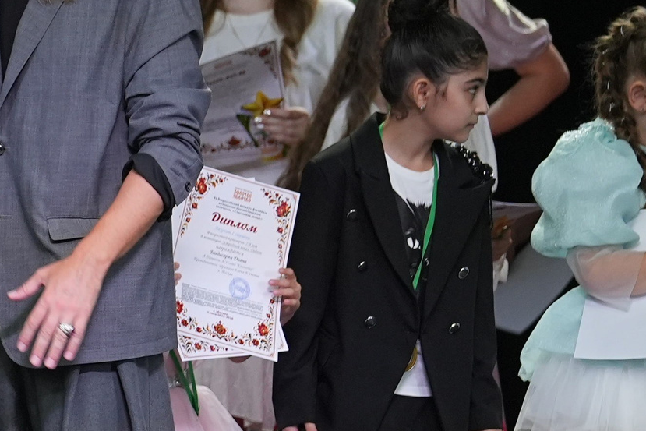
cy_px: 193
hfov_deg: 3.7
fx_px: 9978
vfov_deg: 2.5
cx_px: -327
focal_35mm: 556
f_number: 2.8
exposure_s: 1/250
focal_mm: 120
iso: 1000
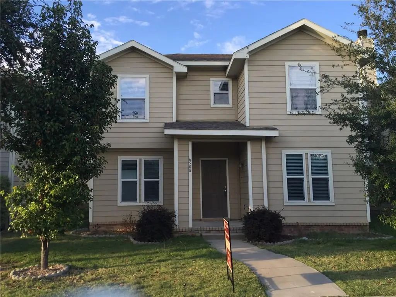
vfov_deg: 48.2
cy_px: 148
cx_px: 198
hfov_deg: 61.7
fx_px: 332
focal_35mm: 29
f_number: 2.2
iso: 32
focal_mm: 4.15
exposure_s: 1/341
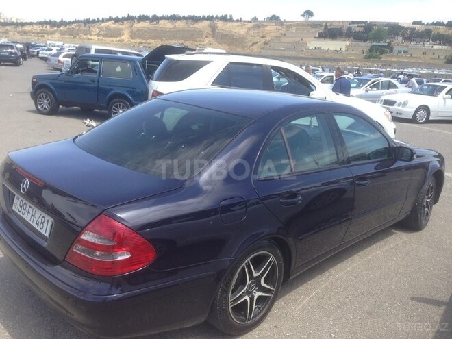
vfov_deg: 42.9
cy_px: 170
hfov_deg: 55.4
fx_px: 431
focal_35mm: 33
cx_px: 226
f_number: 2.4
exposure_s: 1/602
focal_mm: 4.12
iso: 50
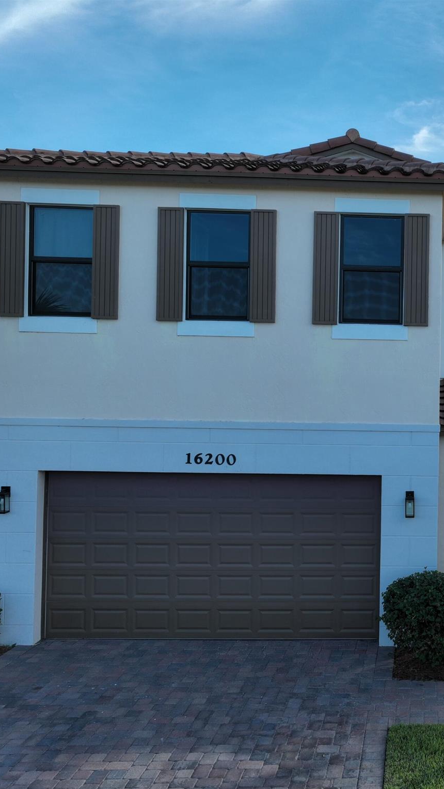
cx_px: 450
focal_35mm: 35
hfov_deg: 31.1
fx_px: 733
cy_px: 395
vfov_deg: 56.6
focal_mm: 12.29
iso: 400
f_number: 2.8
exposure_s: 1/2500
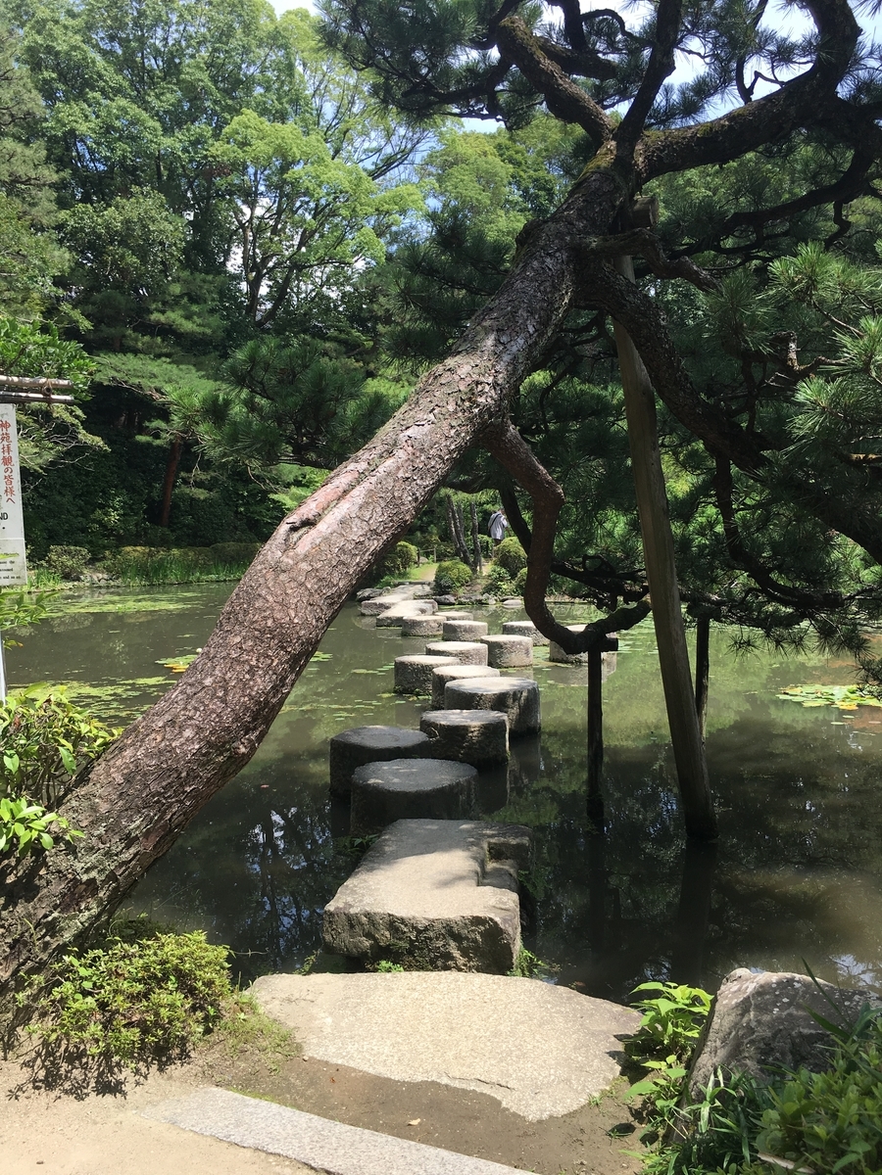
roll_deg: +1.1
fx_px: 985
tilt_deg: -2.6
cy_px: 588
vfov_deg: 61.7
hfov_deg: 48.2
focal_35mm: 29
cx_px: 441
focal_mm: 4.15
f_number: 2.2
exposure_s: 1/938
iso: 25
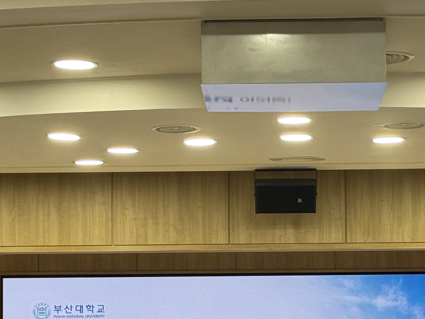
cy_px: 339
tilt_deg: +1.9
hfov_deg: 17.5
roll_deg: +0.6
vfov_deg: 13.0
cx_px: 318
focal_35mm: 112
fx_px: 1375
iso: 50
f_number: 1.78
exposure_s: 1/205
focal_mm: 6.76
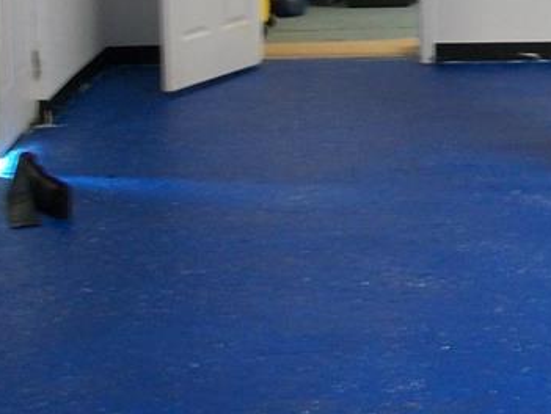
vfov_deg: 14.3
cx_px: 695
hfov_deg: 18.1
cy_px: 14
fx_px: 1625
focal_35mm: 102
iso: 216
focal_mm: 6.3
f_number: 3.1
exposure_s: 1/6
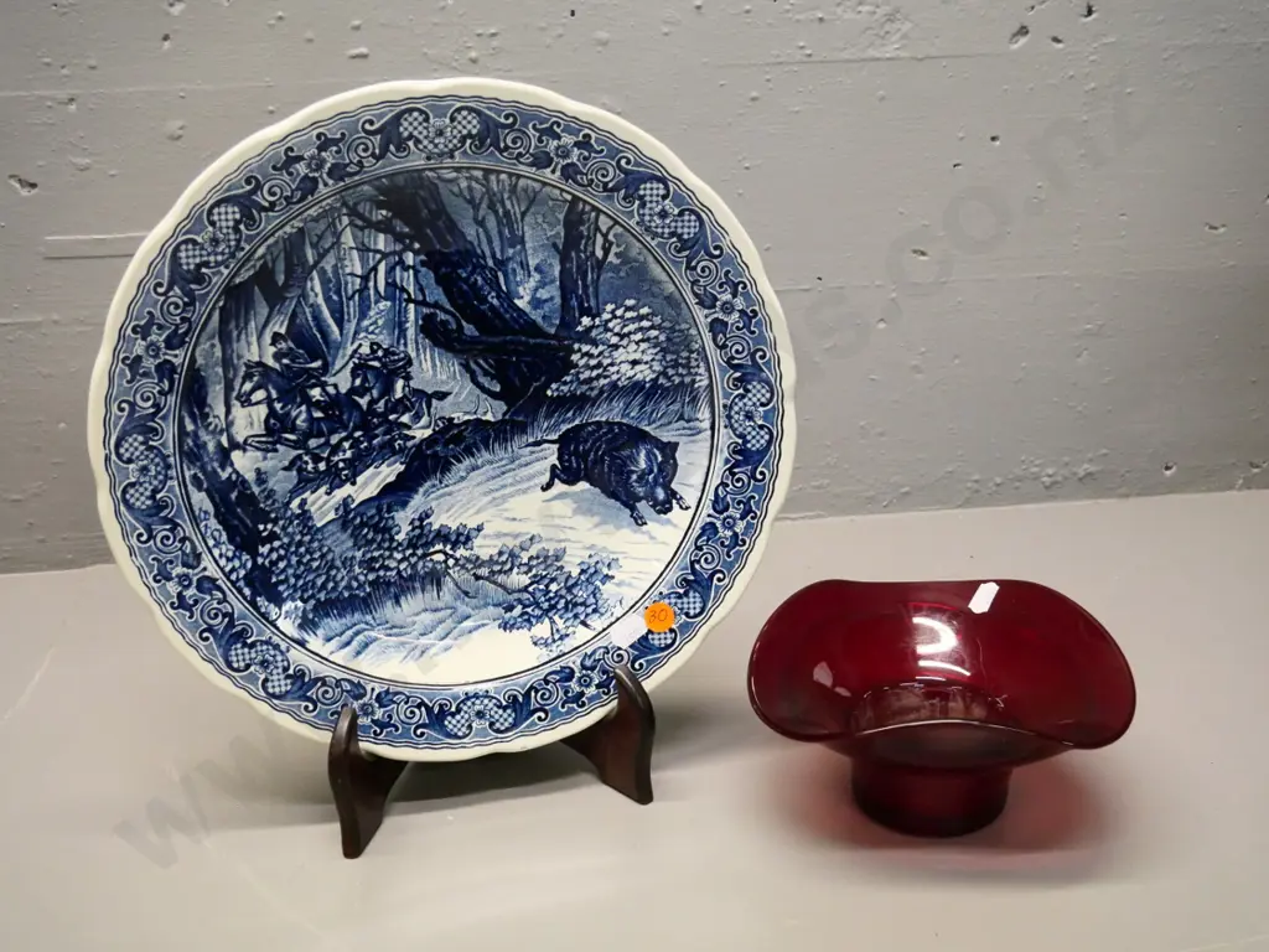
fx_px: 1466
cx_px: 634
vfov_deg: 36.0
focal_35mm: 40
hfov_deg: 46.8
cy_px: 476
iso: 3200
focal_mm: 20
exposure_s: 1/125
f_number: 5.6
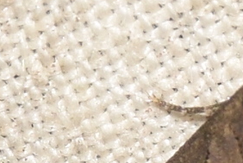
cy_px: 215
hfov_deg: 2.9
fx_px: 4814
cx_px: 324
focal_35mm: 712
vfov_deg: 1.9
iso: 100
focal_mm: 140
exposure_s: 1/160
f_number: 13
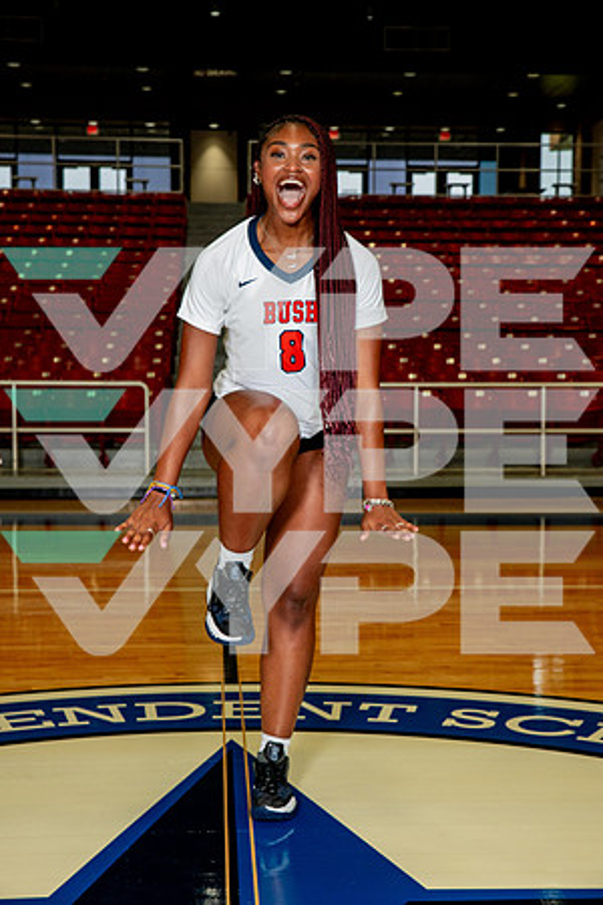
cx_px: 302
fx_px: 1407
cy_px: 452
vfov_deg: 35.6
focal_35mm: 56
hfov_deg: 24.2
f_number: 7.1
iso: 800
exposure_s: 1/200
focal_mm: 56
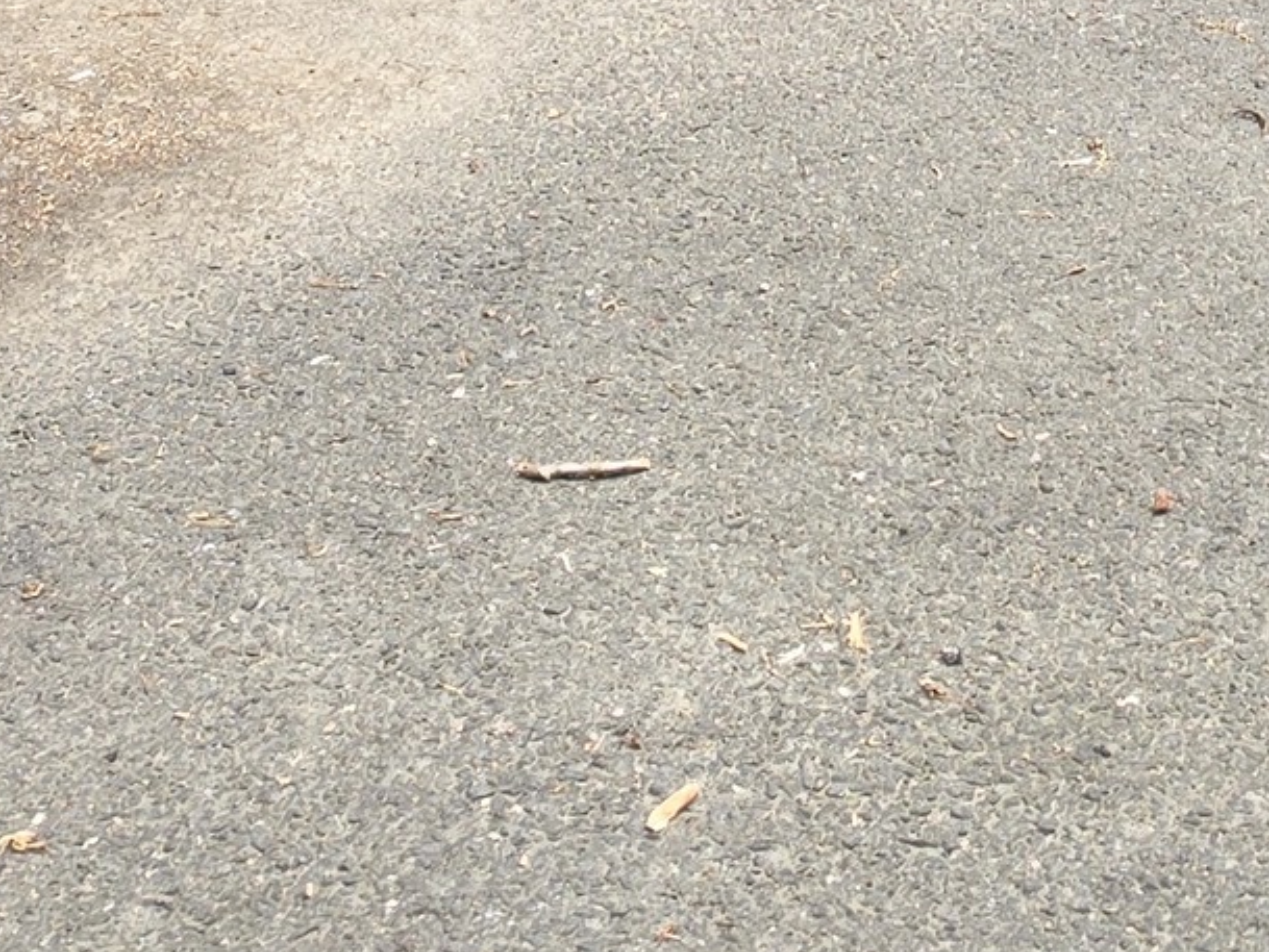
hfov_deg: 16.6
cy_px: -1389
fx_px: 4253
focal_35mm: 116
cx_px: 1273
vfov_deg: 10.7
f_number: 1.4
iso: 80
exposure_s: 1/180
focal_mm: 6.5
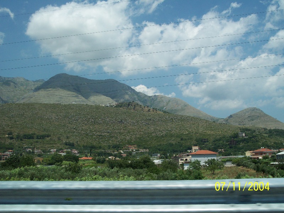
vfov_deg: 37.7
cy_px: 106
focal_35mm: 38
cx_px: 142
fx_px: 312
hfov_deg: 49.0
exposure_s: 1/1000
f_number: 4.8
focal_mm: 8
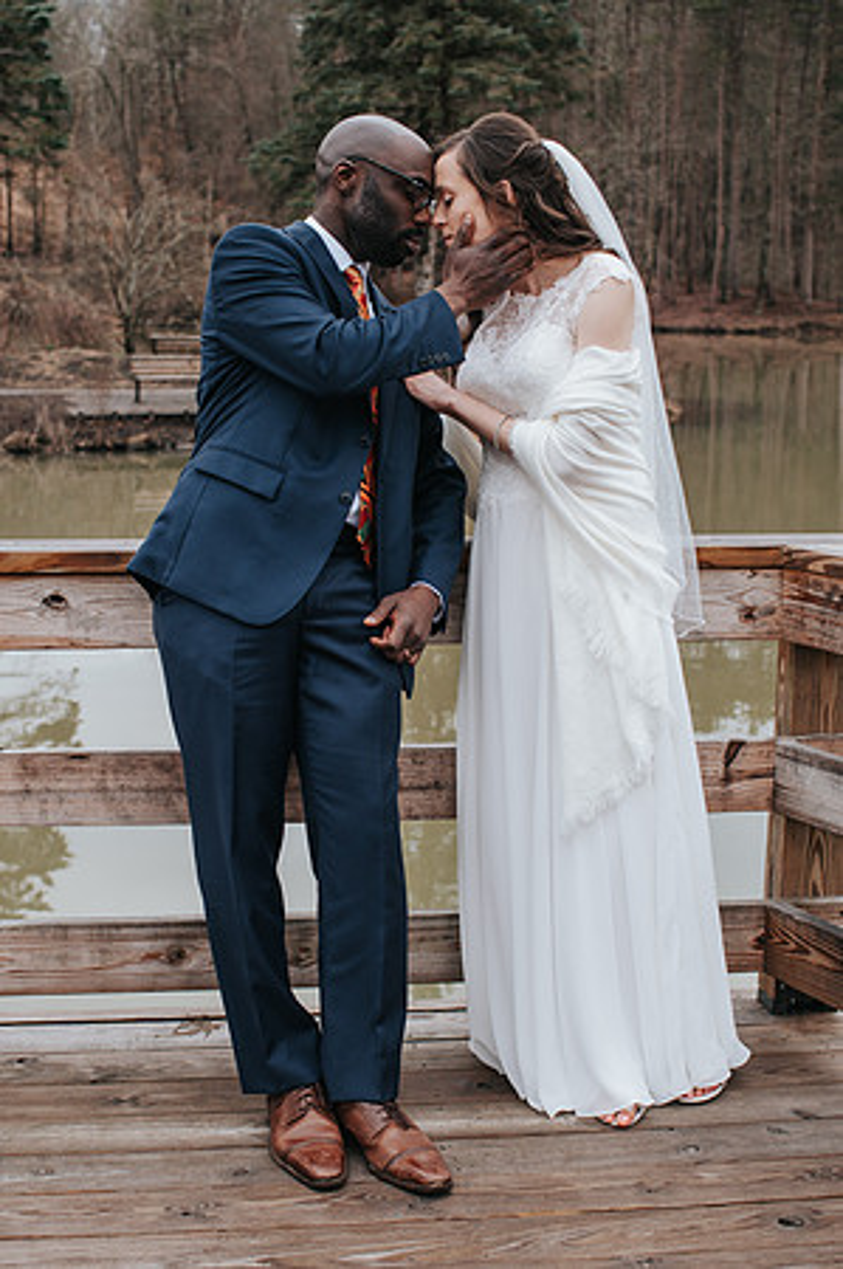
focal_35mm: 55
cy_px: 648
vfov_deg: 36.5
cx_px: 320
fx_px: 1925
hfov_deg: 24.6
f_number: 3.2
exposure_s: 1/200
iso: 220
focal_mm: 35
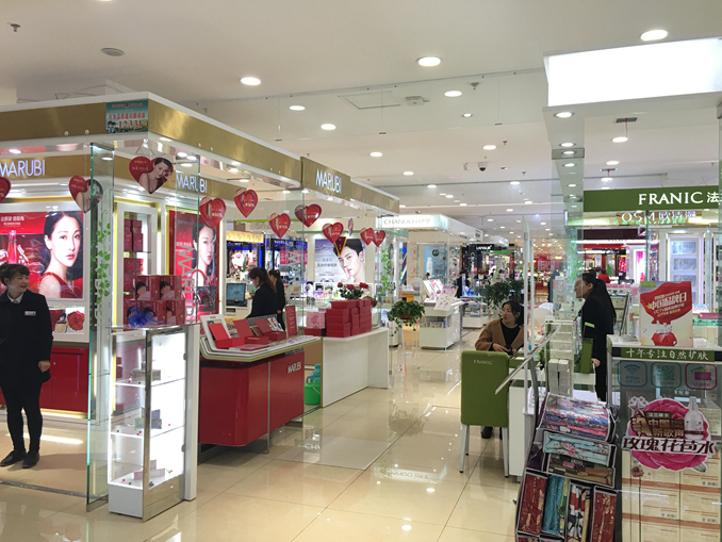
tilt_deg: +1.2
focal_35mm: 29
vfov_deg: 48.3
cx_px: 361
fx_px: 605
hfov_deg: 61.6
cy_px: 271
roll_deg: -1.2
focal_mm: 4.15
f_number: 2.2
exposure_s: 1/33
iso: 32
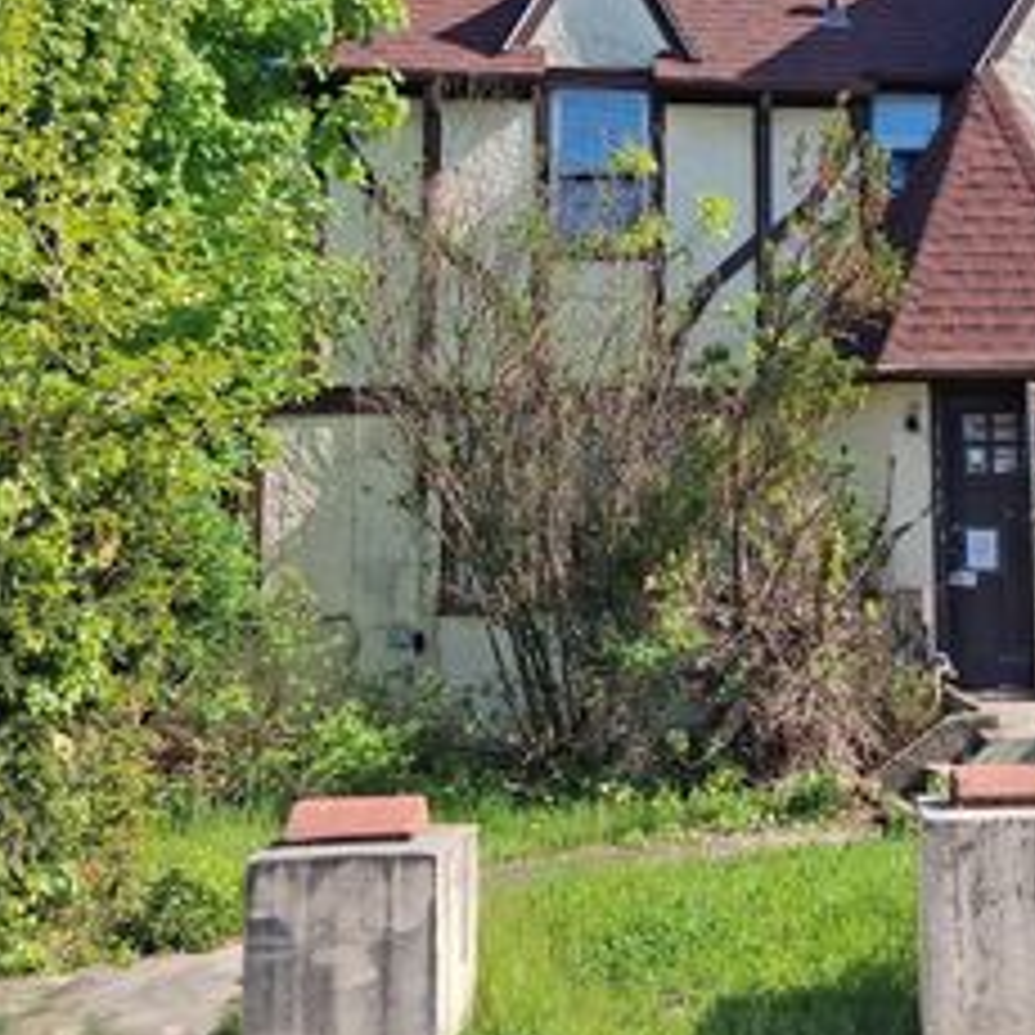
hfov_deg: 32.8
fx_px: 1691
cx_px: 864
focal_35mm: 50
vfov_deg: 33.6
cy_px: 322
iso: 25
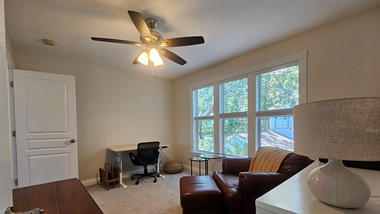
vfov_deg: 69.7
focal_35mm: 15
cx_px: 188
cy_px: 130
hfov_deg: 103.0
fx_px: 151
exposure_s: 1/60
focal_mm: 2.2
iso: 125
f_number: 2.2
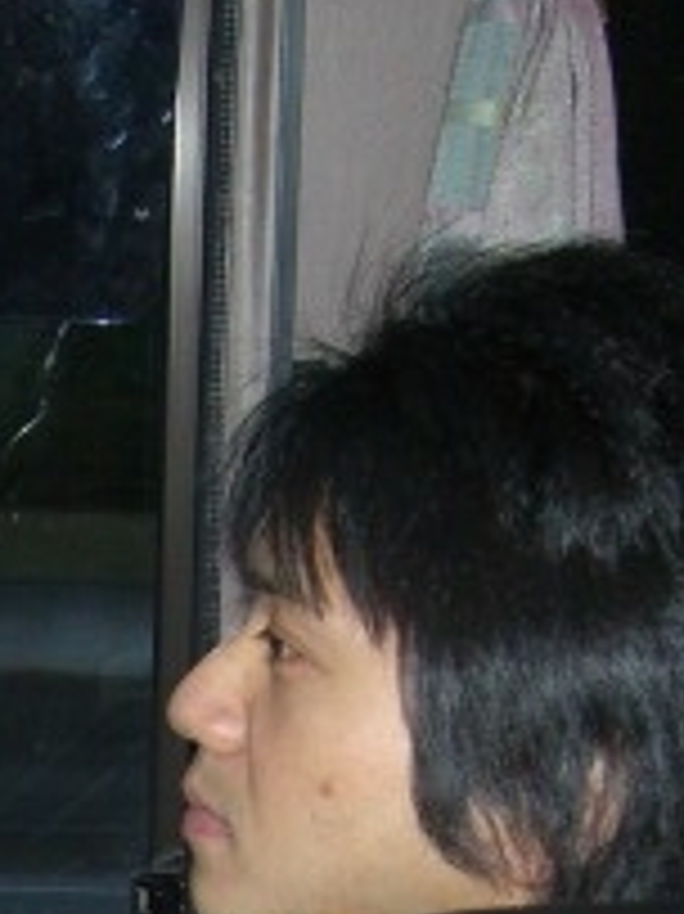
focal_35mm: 120
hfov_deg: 12.0
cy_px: 1198
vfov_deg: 15.6
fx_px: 3165
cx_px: -194
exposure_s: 1/60
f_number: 2.7
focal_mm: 6.2
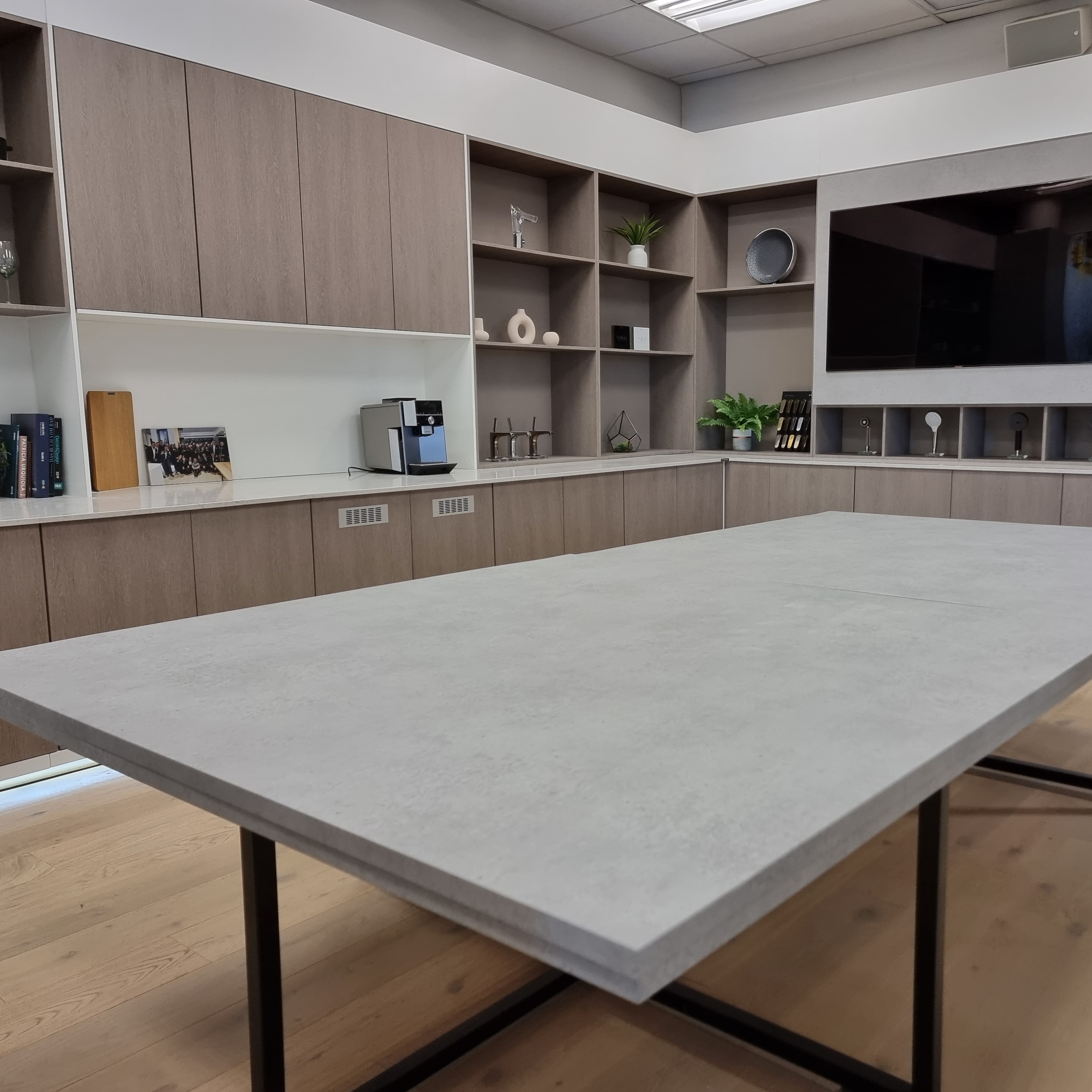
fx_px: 1035
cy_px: 547
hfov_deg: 55.4
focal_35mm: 29
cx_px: 623
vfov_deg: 55.6
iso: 200
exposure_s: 1/100
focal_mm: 6.7
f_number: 1.8
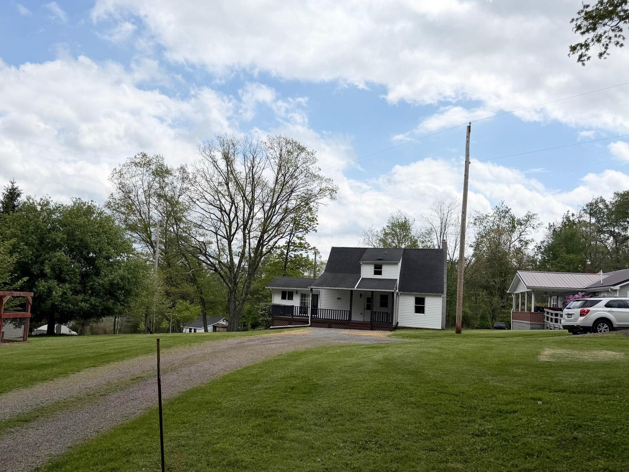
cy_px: 262
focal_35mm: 28
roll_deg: -2.9
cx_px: 271
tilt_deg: +3.9
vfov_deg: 49.7
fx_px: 509
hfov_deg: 63.2
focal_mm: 6.76
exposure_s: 1/10309
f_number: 1.78
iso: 80
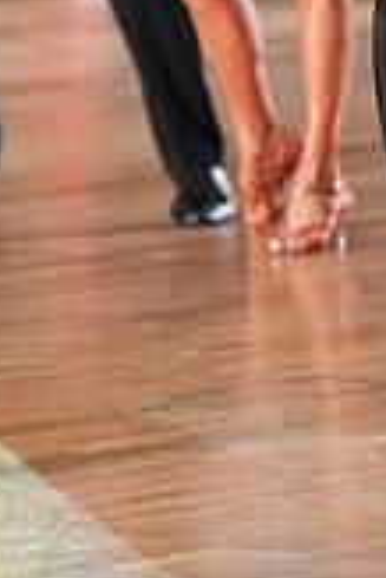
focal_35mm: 369
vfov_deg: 5.5
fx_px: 5922
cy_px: -294
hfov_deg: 3.7
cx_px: 34
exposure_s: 1/400
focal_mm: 104
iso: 8000
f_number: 4.5
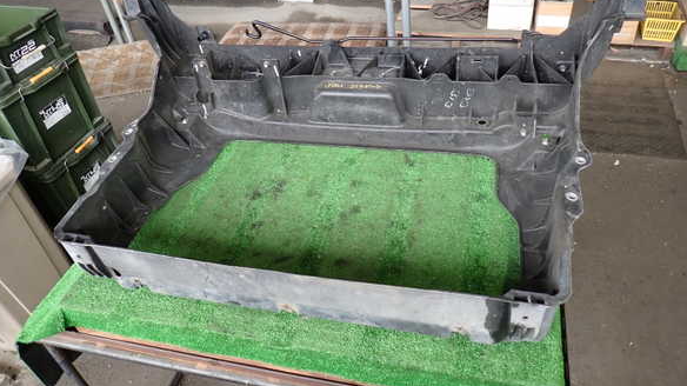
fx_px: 510
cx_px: 344
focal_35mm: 28
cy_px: 154
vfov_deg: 41.3
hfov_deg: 67.9
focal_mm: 4.5
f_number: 2
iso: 160
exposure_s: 1/60
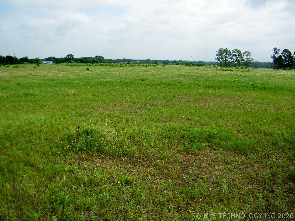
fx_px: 256
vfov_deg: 46.8
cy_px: 110
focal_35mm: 30
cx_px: 148
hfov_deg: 60.0
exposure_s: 1/250
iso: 80
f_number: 7.2
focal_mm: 5.4
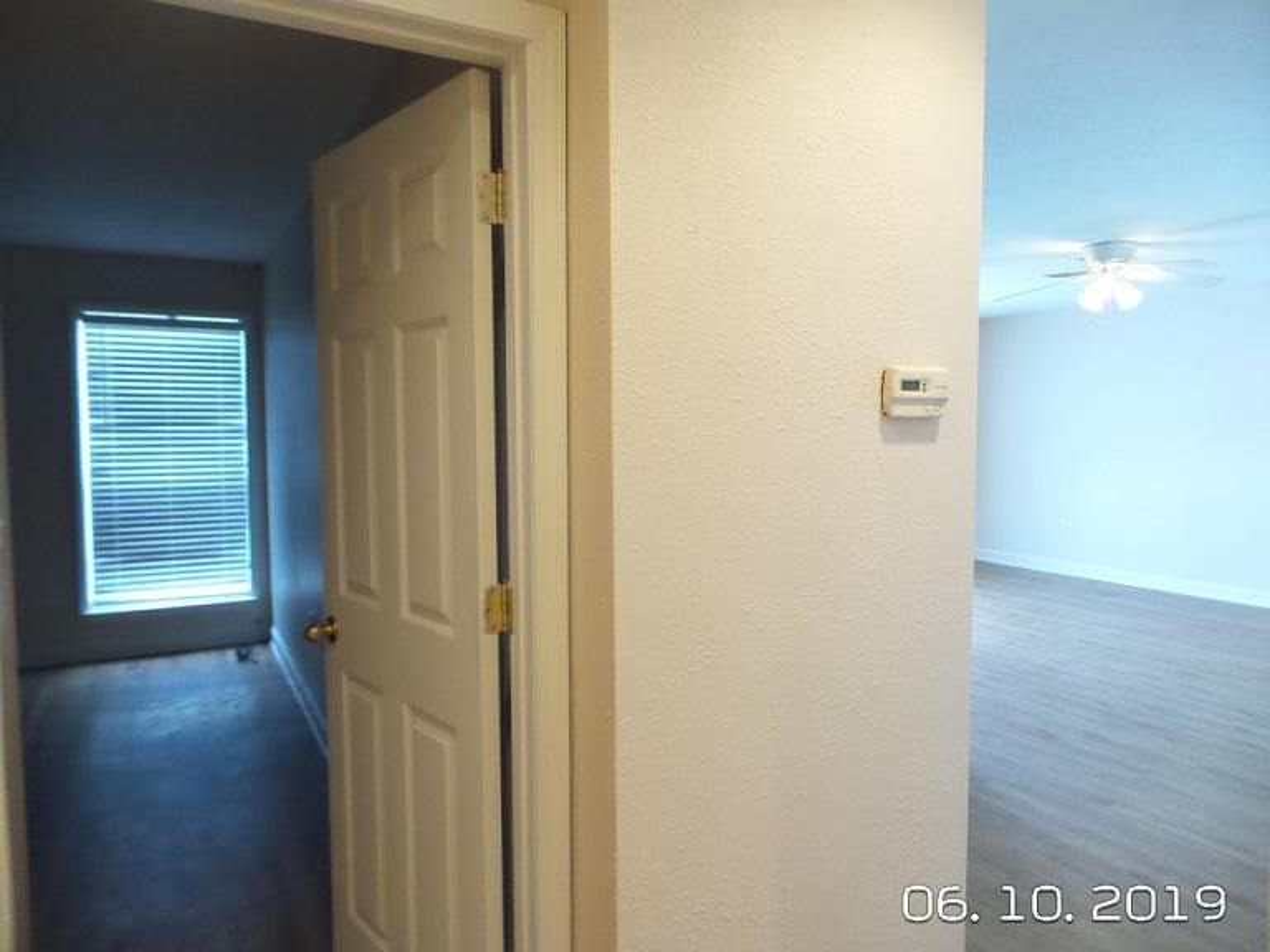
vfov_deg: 58.9
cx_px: 635
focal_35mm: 23
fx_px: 844
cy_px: 476
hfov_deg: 73.9
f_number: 2.8
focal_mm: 4.1
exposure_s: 1/30
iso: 500
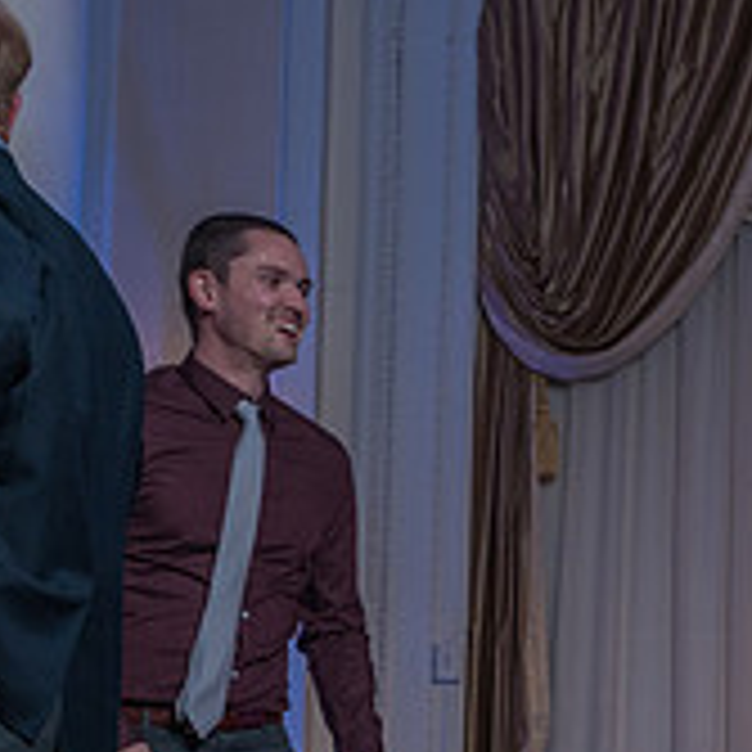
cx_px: 1129
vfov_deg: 17.3
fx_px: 2409
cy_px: 754
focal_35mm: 98
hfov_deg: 16.2
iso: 2000
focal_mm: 31
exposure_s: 1/200
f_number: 5.6
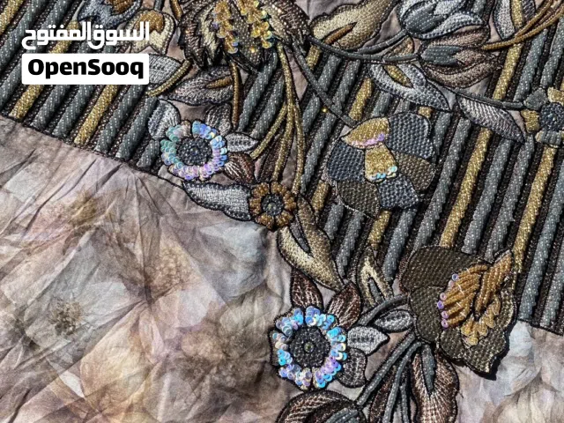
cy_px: 212
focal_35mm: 26
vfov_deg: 53.1
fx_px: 424
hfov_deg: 67.3
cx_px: 282
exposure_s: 1/5025
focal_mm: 4.25
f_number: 1.8
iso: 32
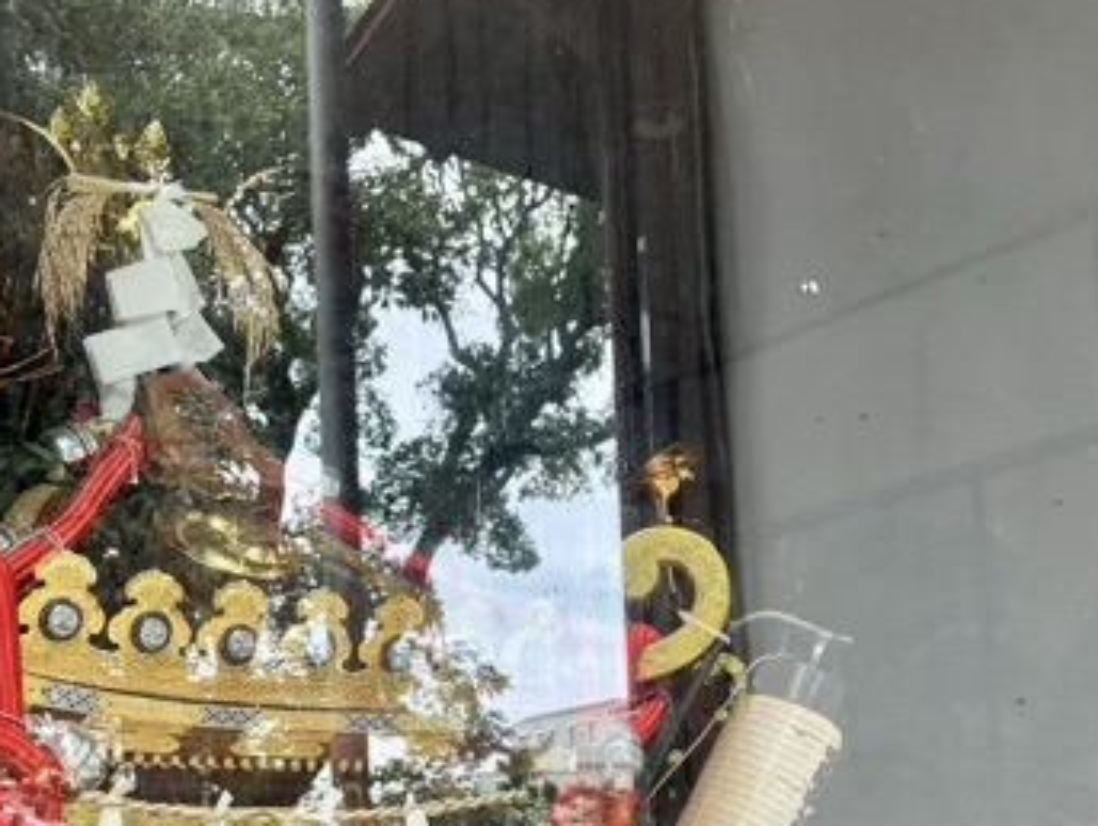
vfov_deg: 26.7
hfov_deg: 35.8
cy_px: 741
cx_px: 365
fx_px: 1683
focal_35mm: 53
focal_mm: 5.96
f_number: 1.6
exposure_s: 1/121
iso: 125
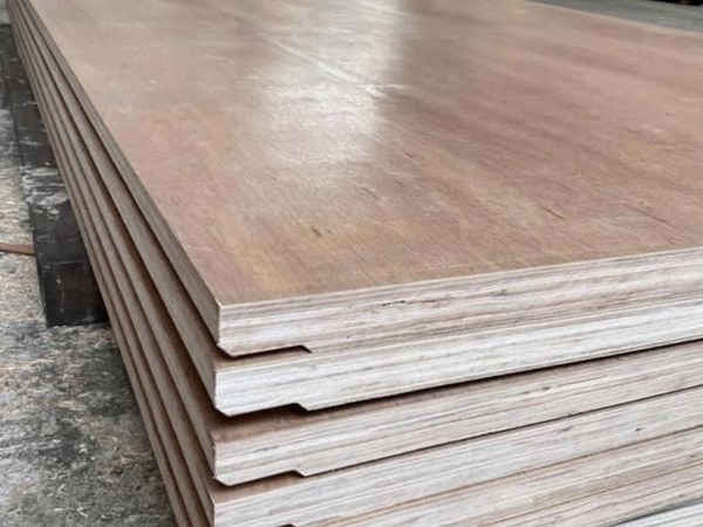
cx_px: 352
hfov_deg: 61.7
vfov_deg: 48.2
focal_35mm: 29
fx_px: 589
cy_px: 264
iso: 40
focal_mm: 4.15
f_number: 2.2
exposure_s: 1/17
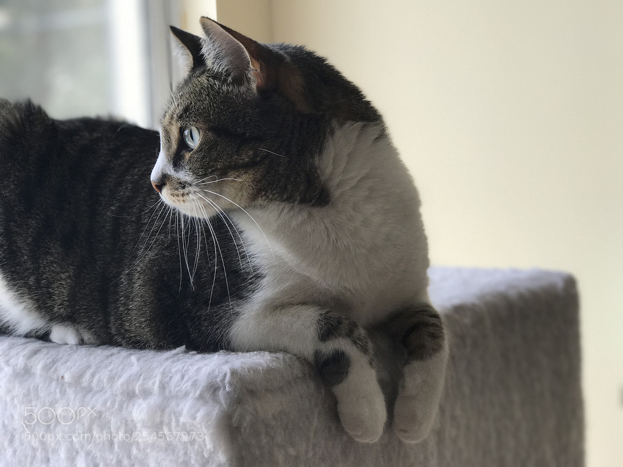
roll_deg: +3.2
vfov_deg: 25.7
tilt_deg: -3.1
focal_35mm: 57
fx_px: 1026
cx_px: 312
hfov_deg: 33.8
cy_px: 234
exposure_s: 1/60
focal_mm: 6.6
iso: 64
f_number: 2.8
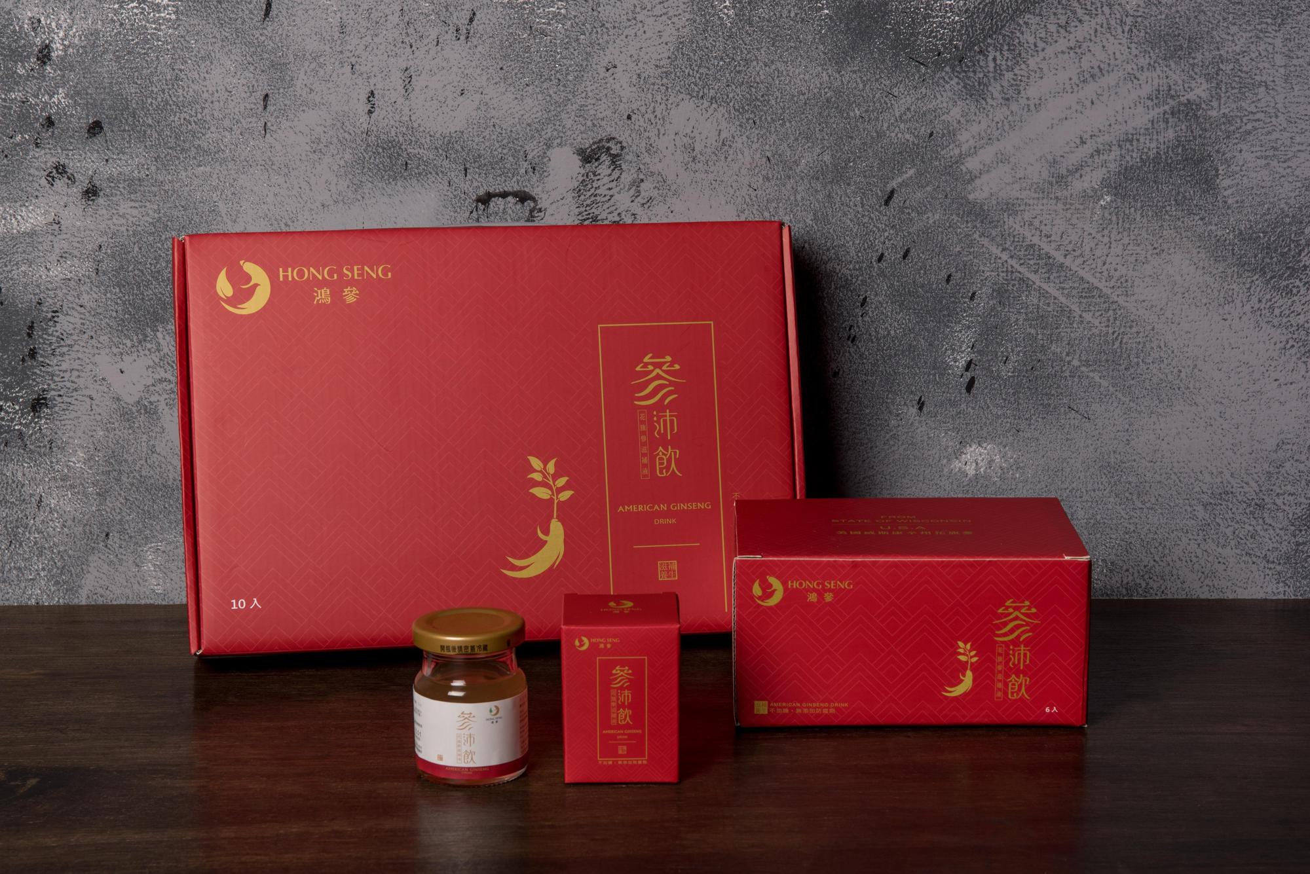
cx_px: 655
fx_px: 2548
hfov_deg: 28.8
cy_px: 437
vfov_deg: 19.5
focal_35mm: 70
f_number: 11
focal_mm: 70
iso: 100
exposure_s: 1/160
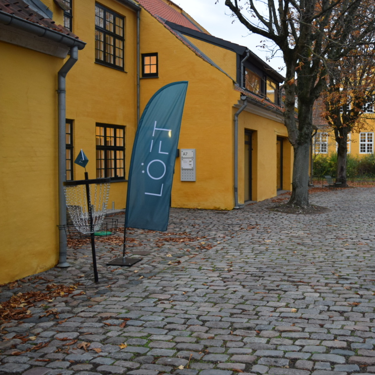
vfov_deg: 39.2
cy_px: 191
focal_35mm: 43
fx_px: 527
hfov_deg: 38.6
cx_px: 258
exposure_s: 1/60
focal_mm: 22
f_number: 3.8
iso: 800
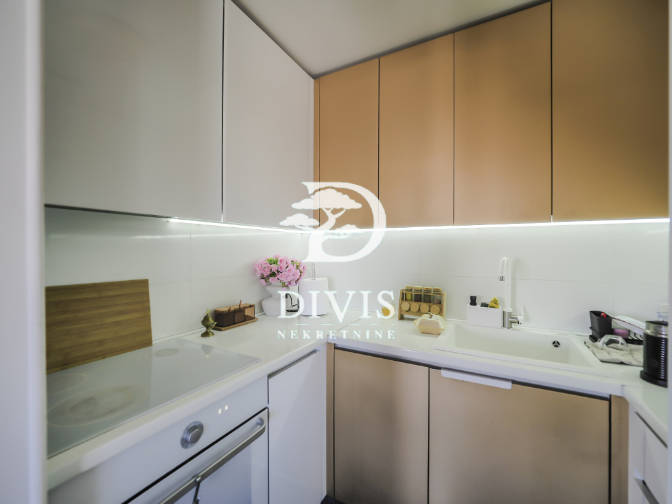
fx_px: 272
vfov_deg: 85.7
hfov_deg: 102.1
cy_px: 252
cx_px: 336
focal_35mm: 14
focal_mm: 7
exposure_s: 1/60
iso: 200
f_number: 2.8
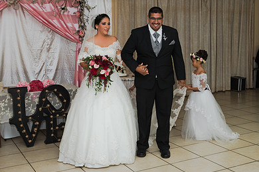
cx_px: 155
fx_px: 374
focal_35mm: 52
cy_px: 67
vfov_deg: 25.9
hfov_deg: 38.0
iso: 1600
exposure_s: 1/125
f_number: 3.5
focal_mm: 35
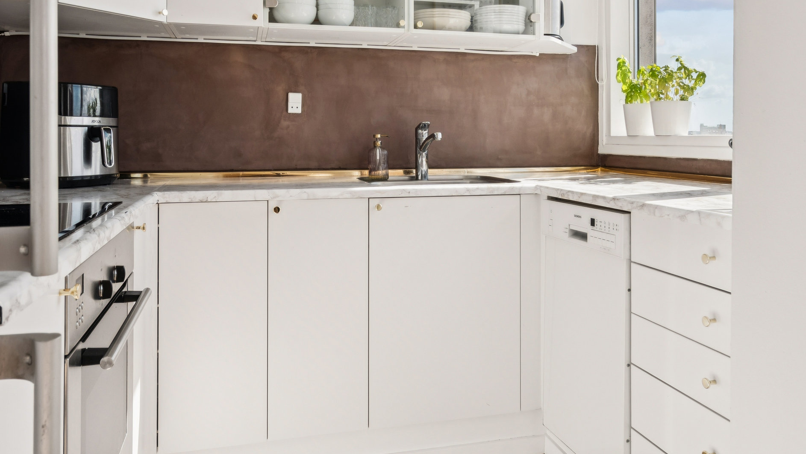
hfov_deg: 64.3
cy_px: 122
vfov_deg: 38.1
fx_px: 641
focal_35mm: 30
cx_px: 412
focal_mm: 18
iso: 400
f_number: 8
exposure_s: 1/160
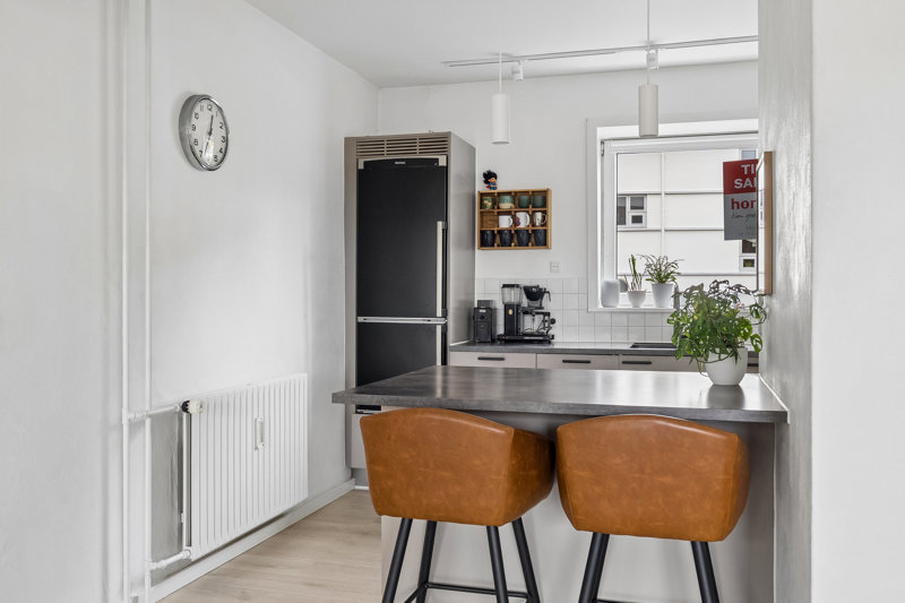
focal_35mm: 31
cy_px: 302
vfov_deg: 42.3
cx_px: 452
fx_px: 779
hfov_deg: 60.3
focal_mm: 21
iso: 800
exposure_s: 1/15
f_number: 8
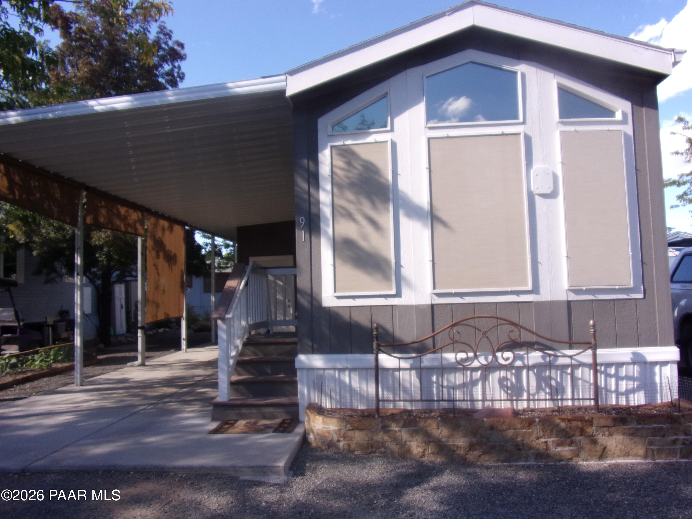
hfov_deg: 71.6
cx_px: 346
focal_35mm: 24
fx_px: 480
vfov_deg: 56.8
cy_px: 260
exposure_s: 1/450
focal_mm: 4.3
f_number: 3.3
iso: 80
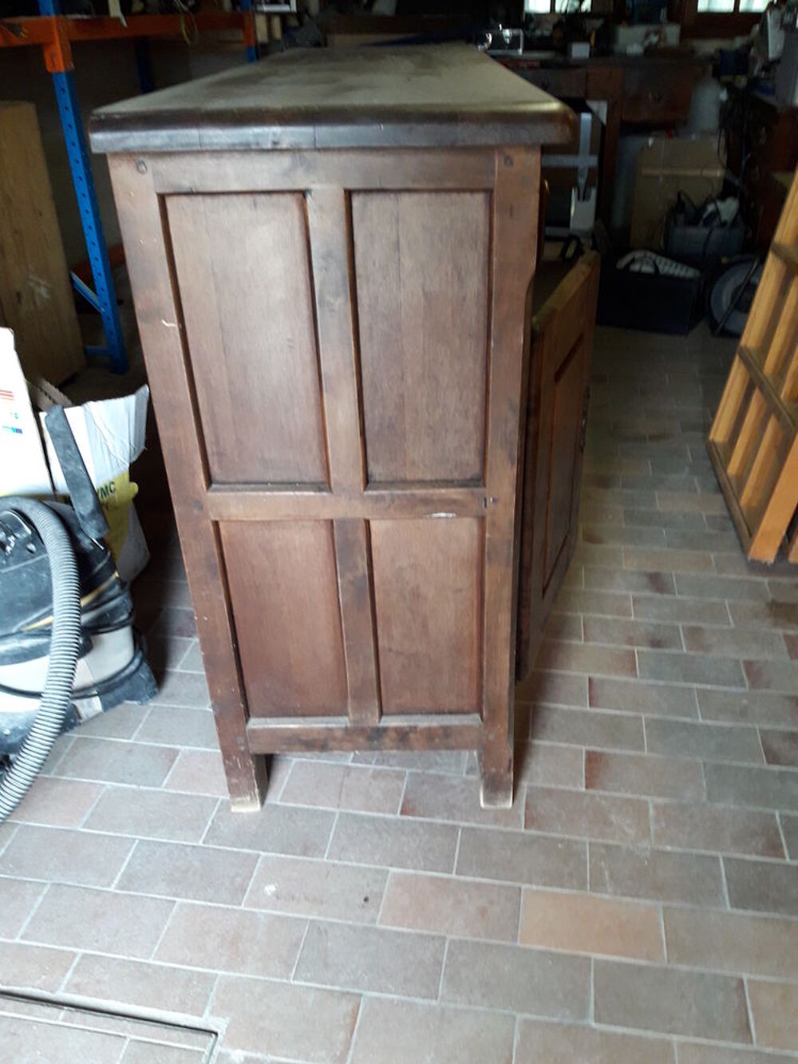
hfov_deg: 49.8
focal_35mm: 28
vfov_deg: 63.4
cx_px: 399
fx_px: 861
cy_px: 532
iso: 160
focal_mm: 3.7
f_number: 1.9
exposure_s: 1/33
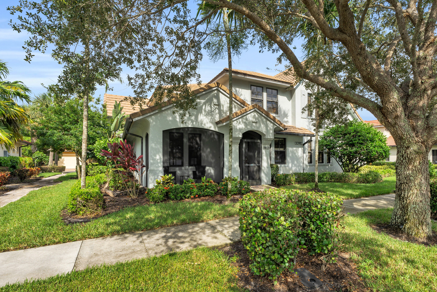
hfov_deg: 89.9
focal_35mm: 18
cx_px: 232
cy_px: 160
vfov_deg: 67.2
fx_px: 218
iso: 200
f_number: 9
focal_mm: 16
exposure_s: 1/200
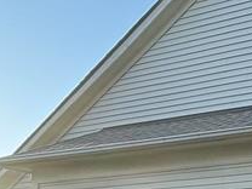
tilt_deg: +1.9
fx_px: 502
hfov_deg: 19.3
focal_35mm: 69
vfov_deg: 18.6
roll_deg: -1.4
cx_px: 481
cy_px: 290
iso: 50
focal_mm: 2.22
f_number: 2.2
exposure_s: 1/235
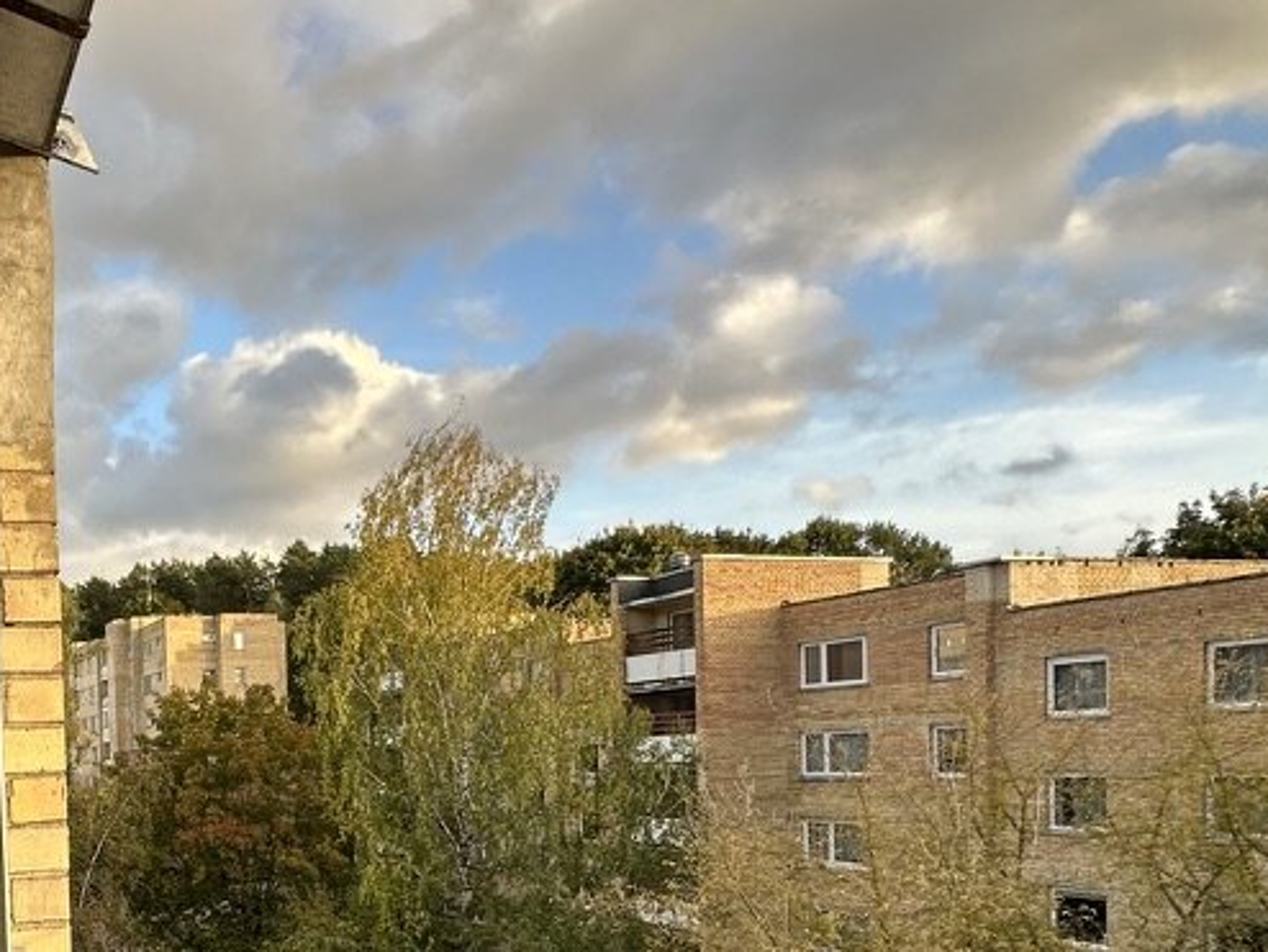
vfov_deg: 45.3
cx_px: 95
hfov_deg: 52.9
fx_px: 1063
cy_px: 790
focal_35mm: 29
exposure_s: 1/222
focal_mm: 2.22
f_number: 2.2
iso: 40
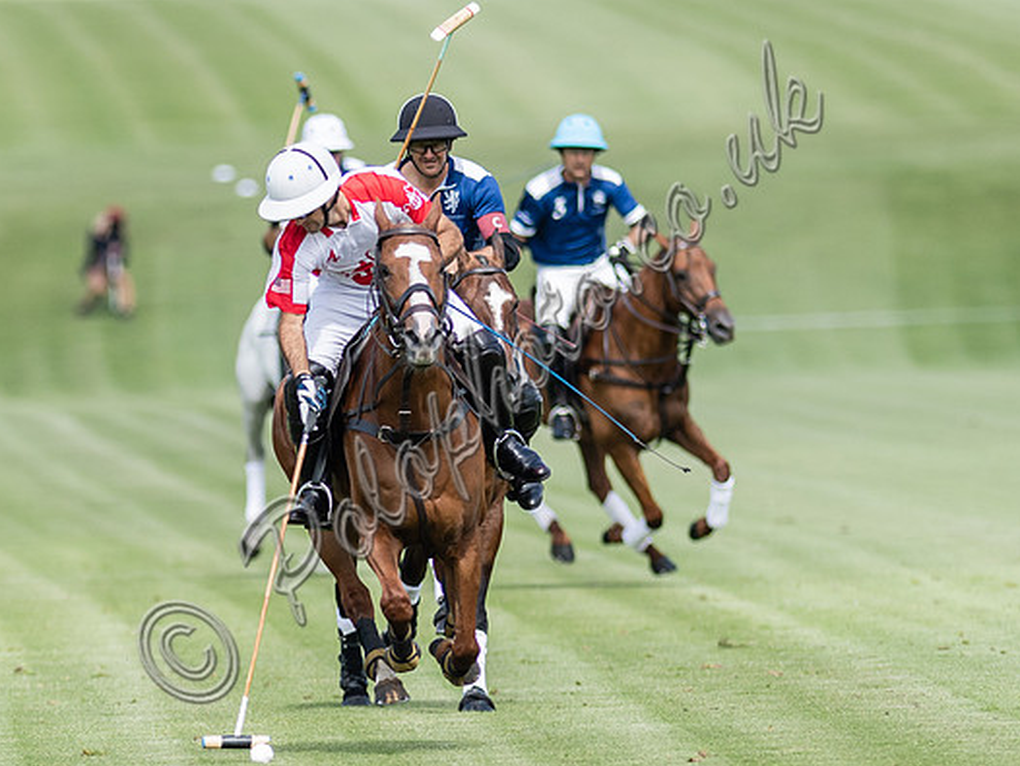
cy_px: 458
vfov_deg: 1.5
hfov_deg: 2.0
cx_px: 303
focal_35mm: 980
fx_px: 28890
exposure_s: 1/2500
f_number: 2.8
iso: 250
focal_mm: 300
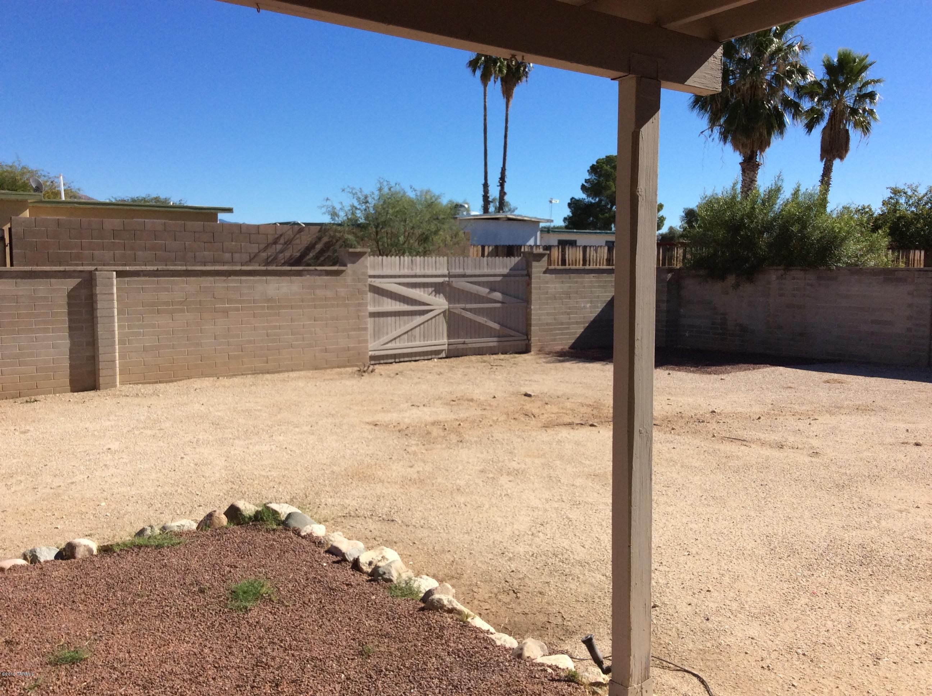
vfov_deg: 44.1
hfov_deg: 56.9
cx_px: 466
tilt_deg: -5.6
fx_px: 860
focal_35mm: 32
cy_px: 348
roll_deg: -0.9
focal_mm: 3.3
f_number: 2.4
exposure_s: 1/1908
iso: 32
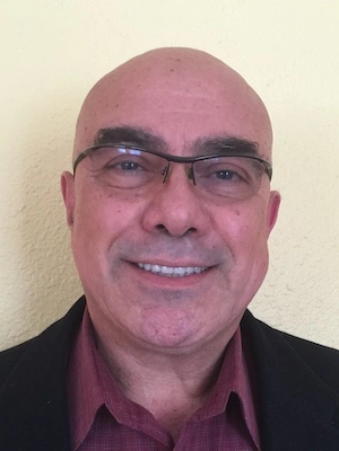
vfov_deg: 61.7
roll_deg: -1.6
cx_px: 170
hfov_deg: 48.2
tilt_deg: -0.5
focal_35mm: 29
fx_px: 379
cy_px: 226
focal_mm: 4.15
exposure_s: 1/15
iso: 125
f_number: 2.2
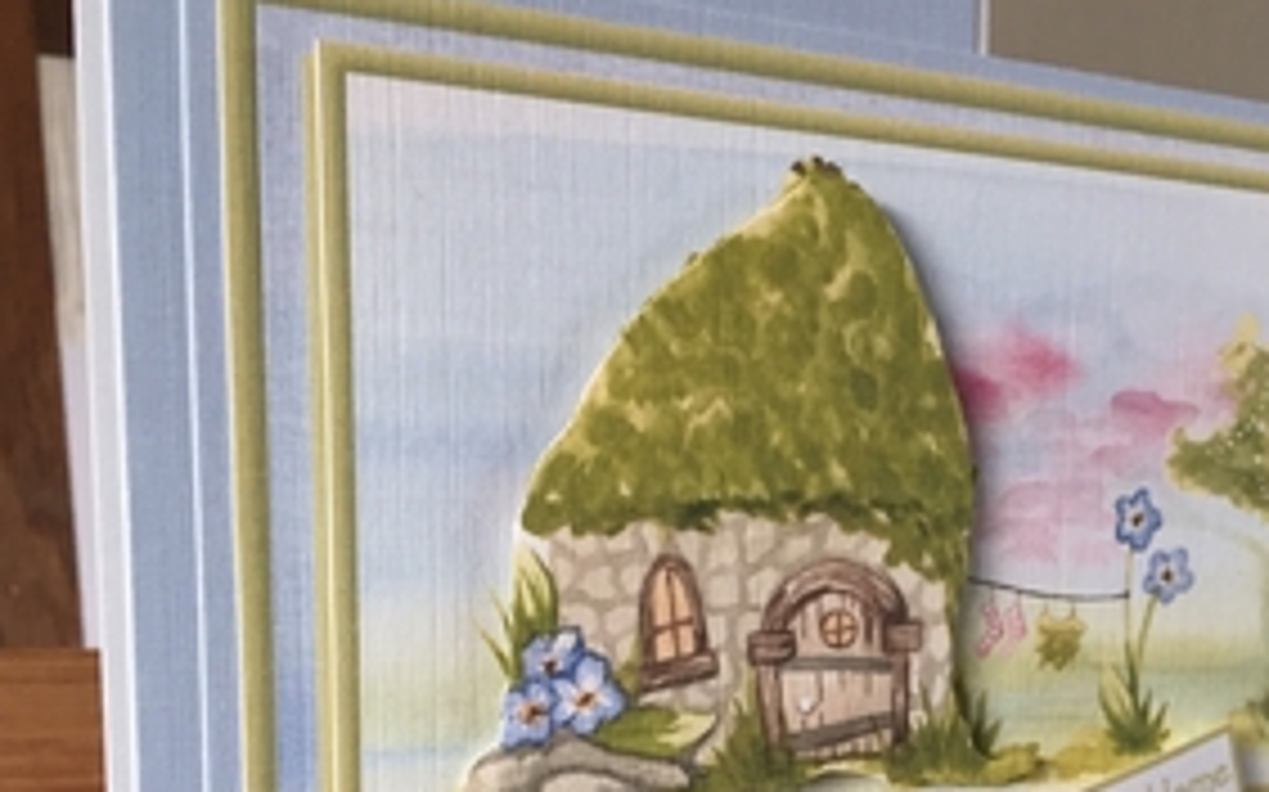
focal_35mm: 49
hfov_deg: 40.9
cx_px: 749
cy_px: 788
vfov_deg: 25.1
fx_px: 1694
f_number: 2.2
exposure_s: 1/33
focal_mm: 4.15
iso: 50
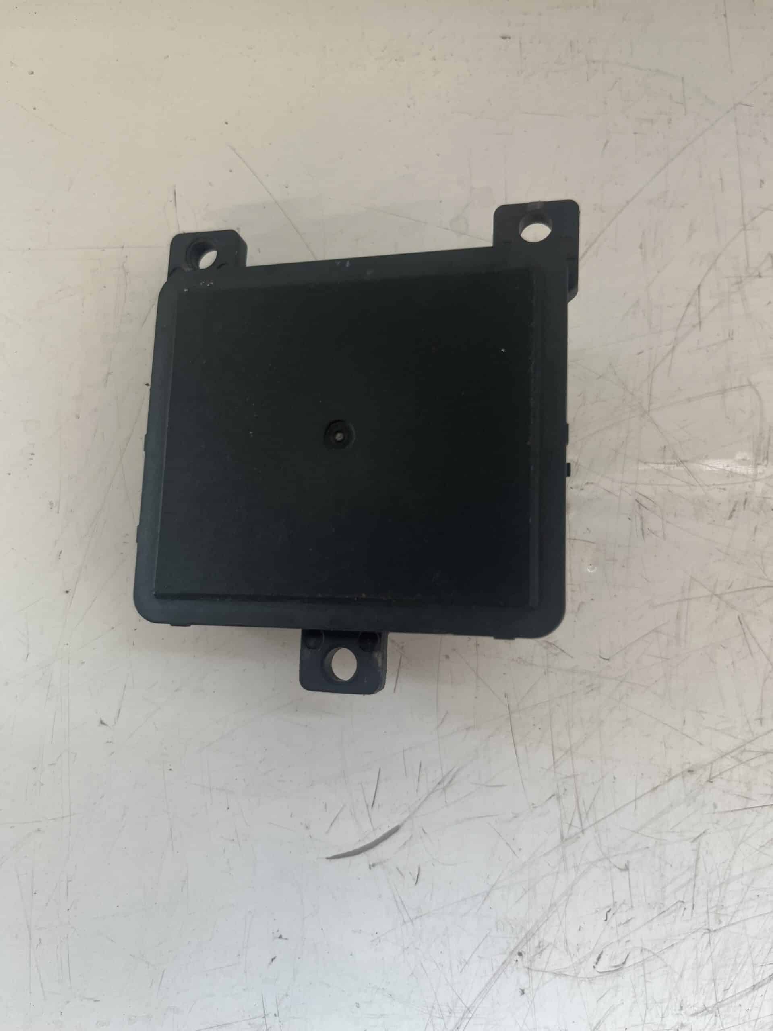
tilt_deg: -81.8
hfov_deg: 53.1
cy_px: 516
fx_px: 774
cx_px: 386
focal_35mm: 26
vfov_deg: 67.3
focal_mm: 5.1
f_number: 1.6
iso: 80
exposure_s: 1/122
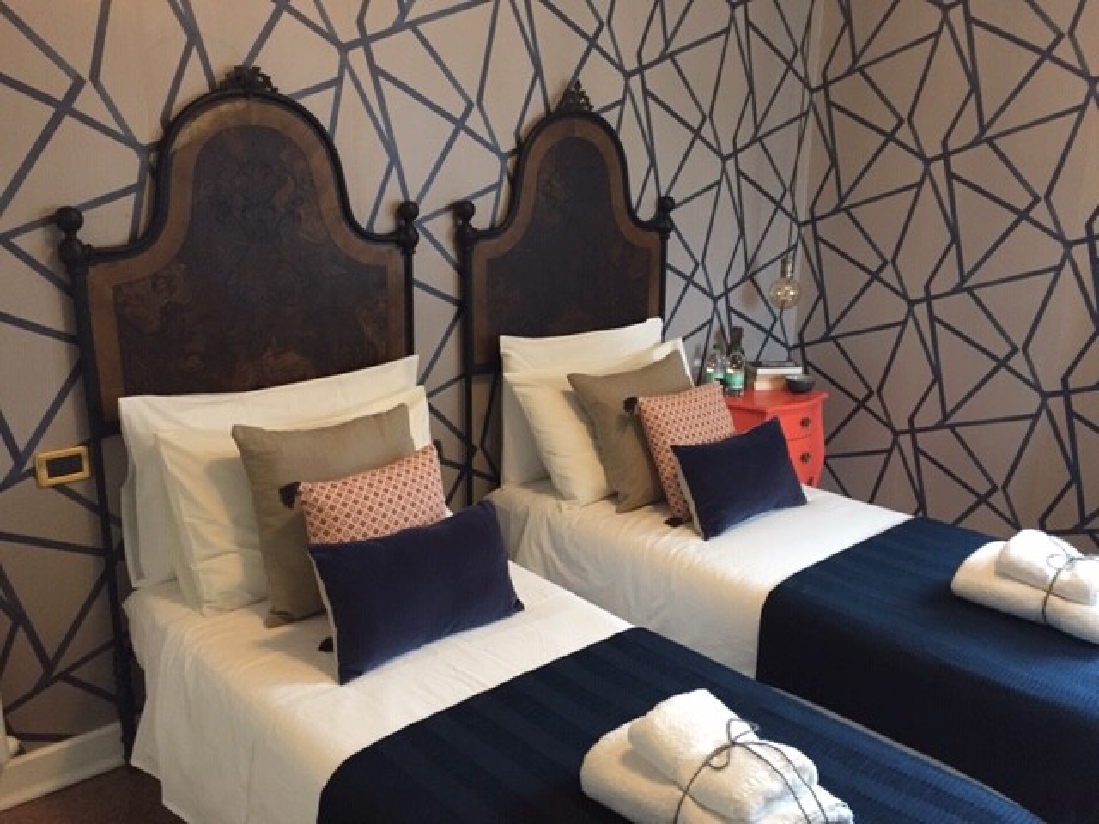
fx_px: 921
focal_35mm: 29
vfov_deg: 48.2
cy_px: 412
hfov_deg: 61.7
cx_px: 550
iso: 200
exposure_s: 1/33
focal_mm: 4.15
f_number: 2.2
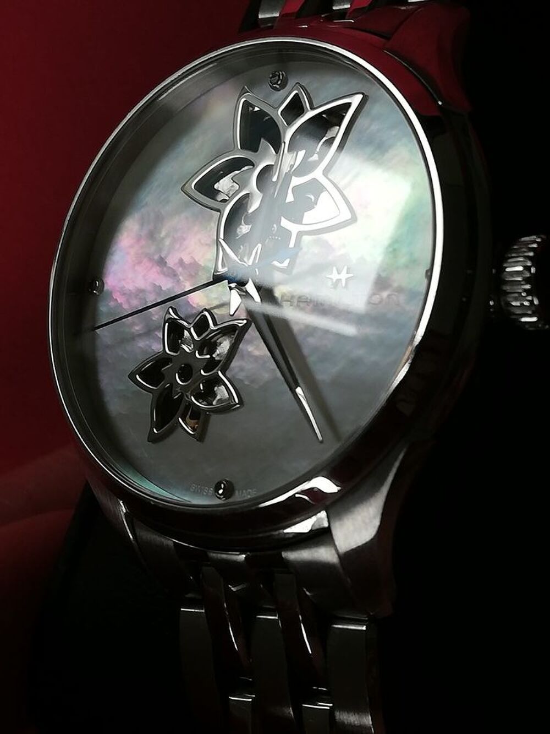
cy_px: 367
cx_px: 275
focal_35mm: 72
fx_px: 1525
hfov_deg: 20.4
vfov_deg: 27.0
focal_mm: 3.81
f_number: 2.2
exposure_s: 1/60
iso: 80
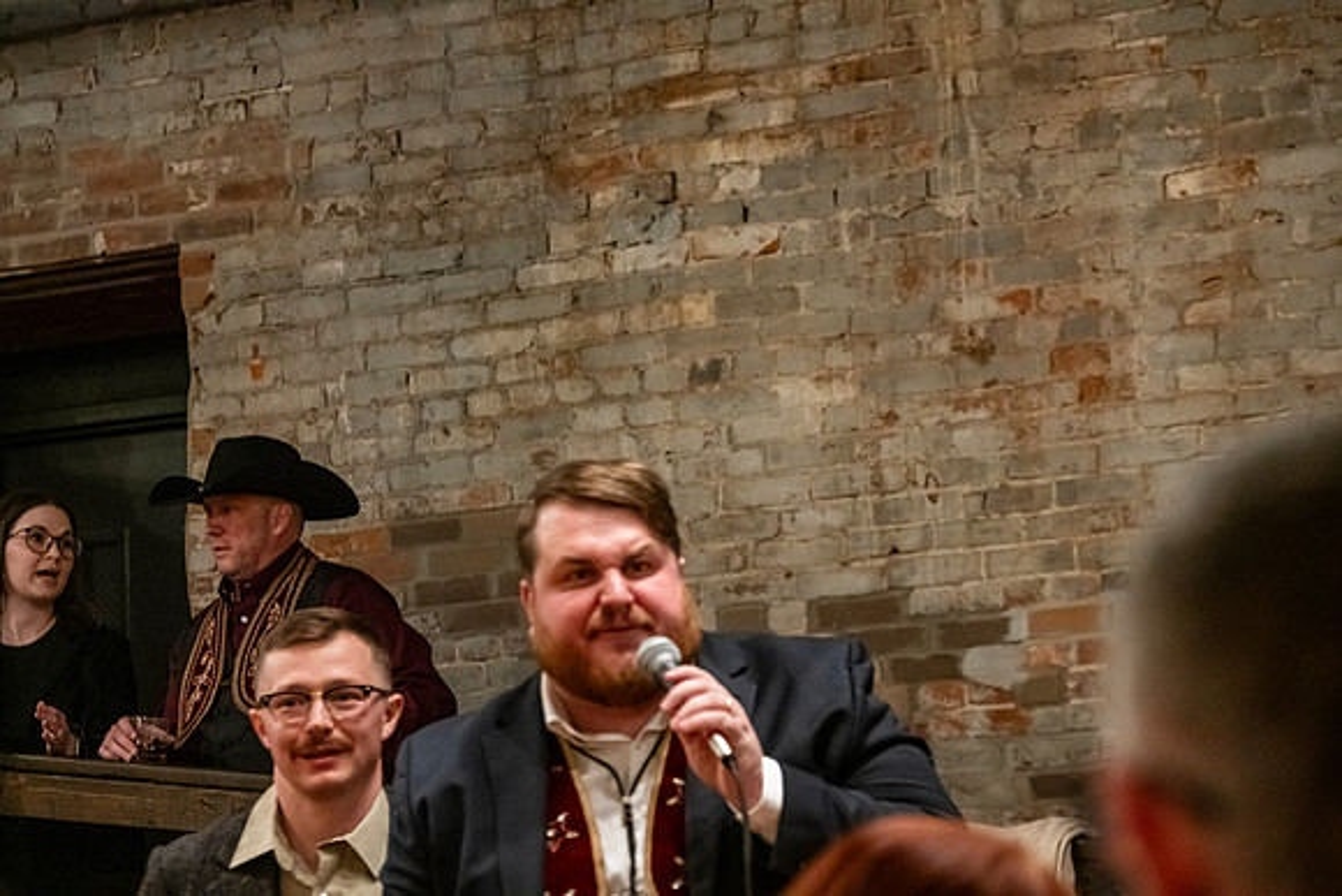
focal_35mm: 140
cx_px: 671
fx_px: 5220
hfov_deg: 14.7
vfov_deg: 9.8
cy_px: 448
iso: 6400
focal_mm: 140
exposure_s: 1/40
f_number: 6.3
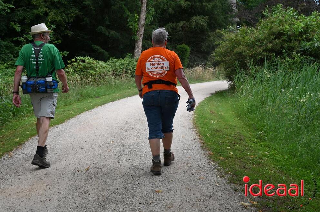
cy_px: 106
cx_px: 160
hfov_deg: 41.2
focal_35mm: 48
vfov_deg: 28.0
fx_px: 426
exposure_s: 1/250
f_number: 6.3
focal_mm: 48
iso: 200
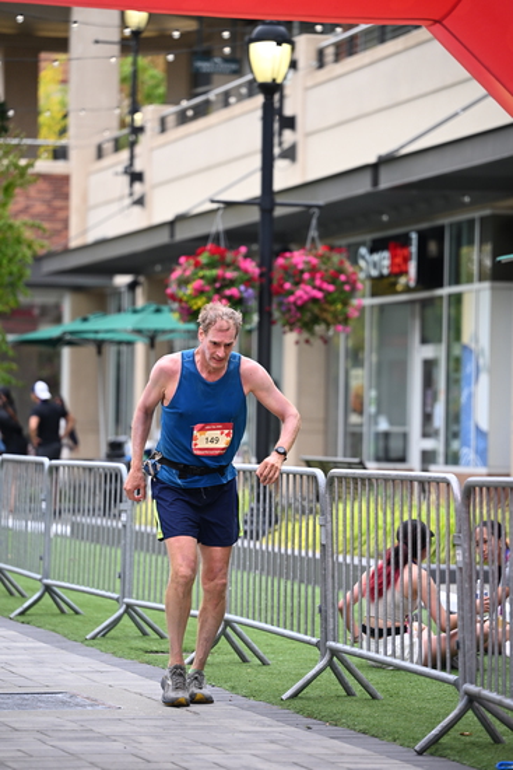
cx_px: 256
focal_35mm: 140
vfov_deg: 14.6
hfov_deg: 9.8
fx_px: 2990
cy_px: 385
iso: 640
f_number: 2.8
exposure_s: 1/1600
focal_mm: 140
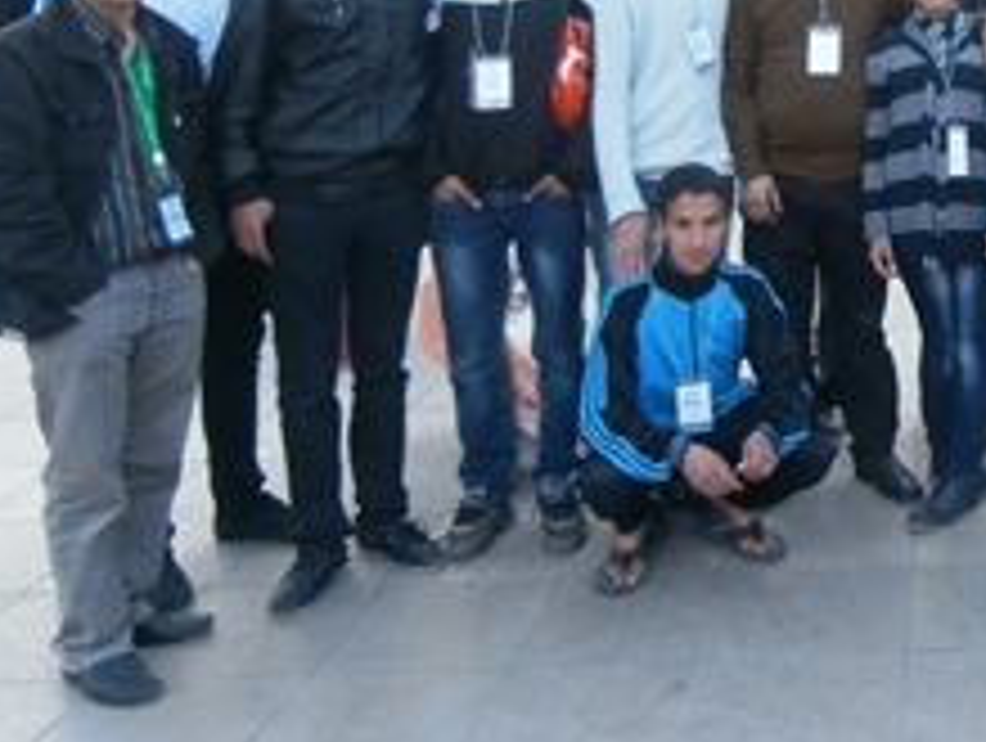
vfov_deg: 27.9
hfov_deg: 35.5
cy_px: -4
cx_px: 963
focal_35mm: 49
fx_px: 1398
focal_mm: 4.2
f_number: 3
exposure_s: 1/40
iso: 100
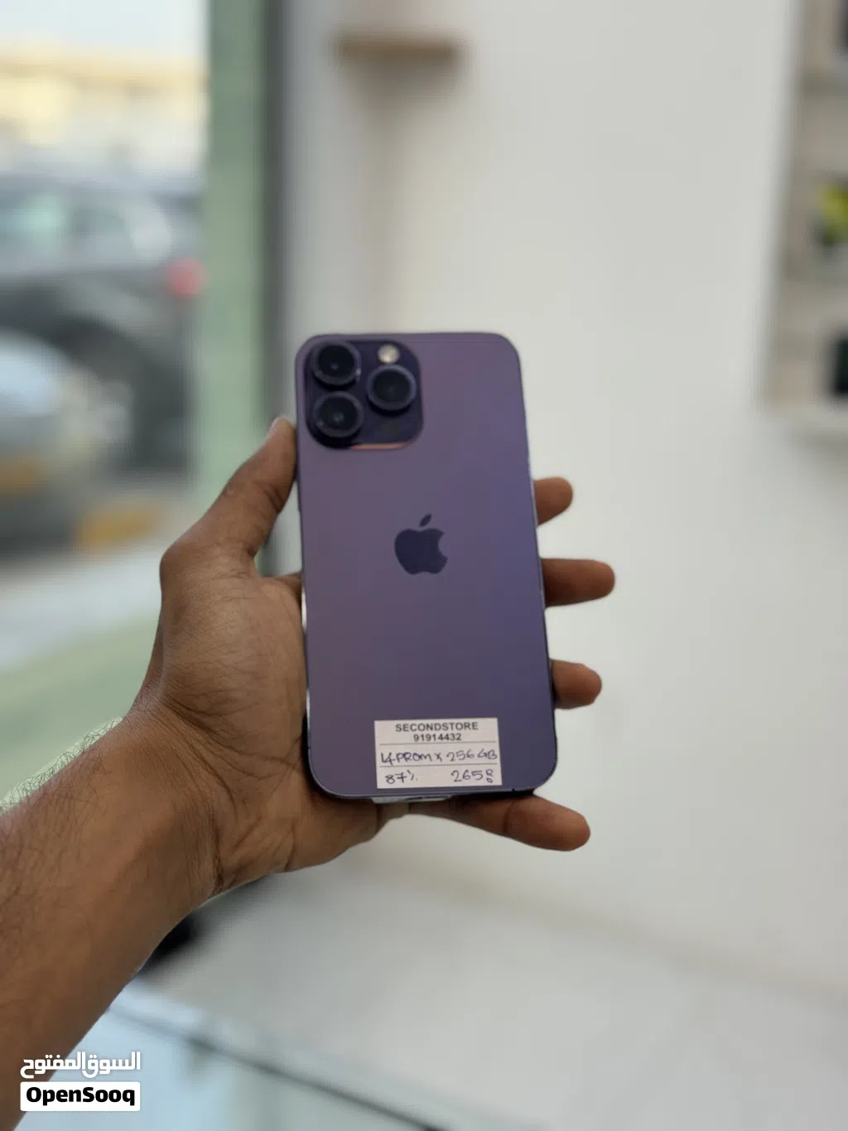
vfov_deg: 39.7
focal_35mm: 48
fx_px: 1568
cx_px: 424
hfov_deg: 30.3
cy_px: 566
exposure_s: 1/756
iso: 64
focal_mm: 6.76
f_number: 1.78
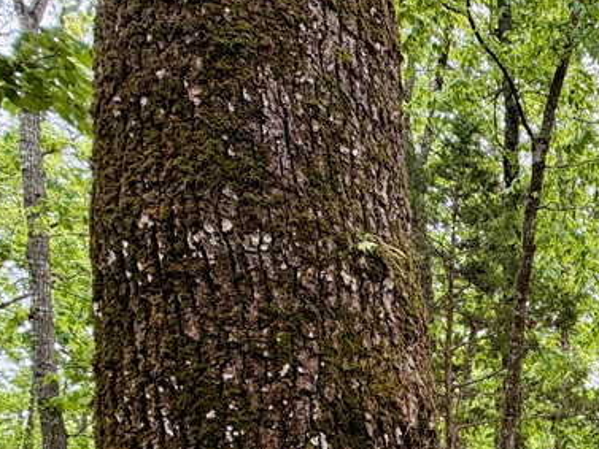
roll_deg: -1.5
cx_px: 715
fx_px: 658
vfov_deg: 32.5
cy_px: 511
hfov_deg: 37.4
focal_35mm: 38
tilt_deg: +4.3
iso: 50
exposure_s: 1/150
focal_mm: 2.22
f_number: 2.2
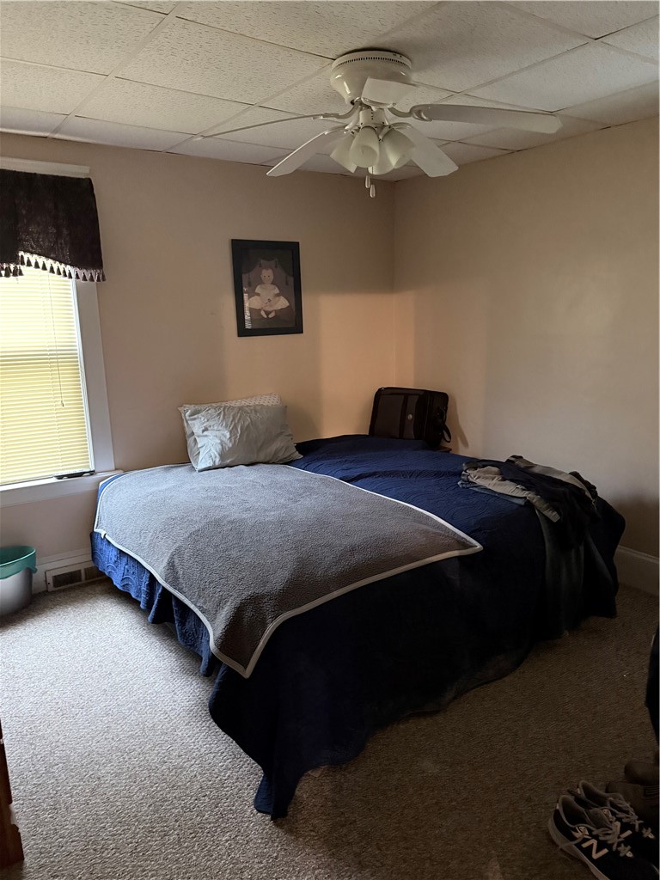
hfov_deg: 56.8
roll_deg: +1.9
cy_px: 440
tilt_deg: -11.3
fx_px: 610
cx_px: 330
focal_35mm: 24
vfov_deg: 71.6
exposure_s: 1/30
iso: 1000
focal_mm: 6.76
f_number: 1.78
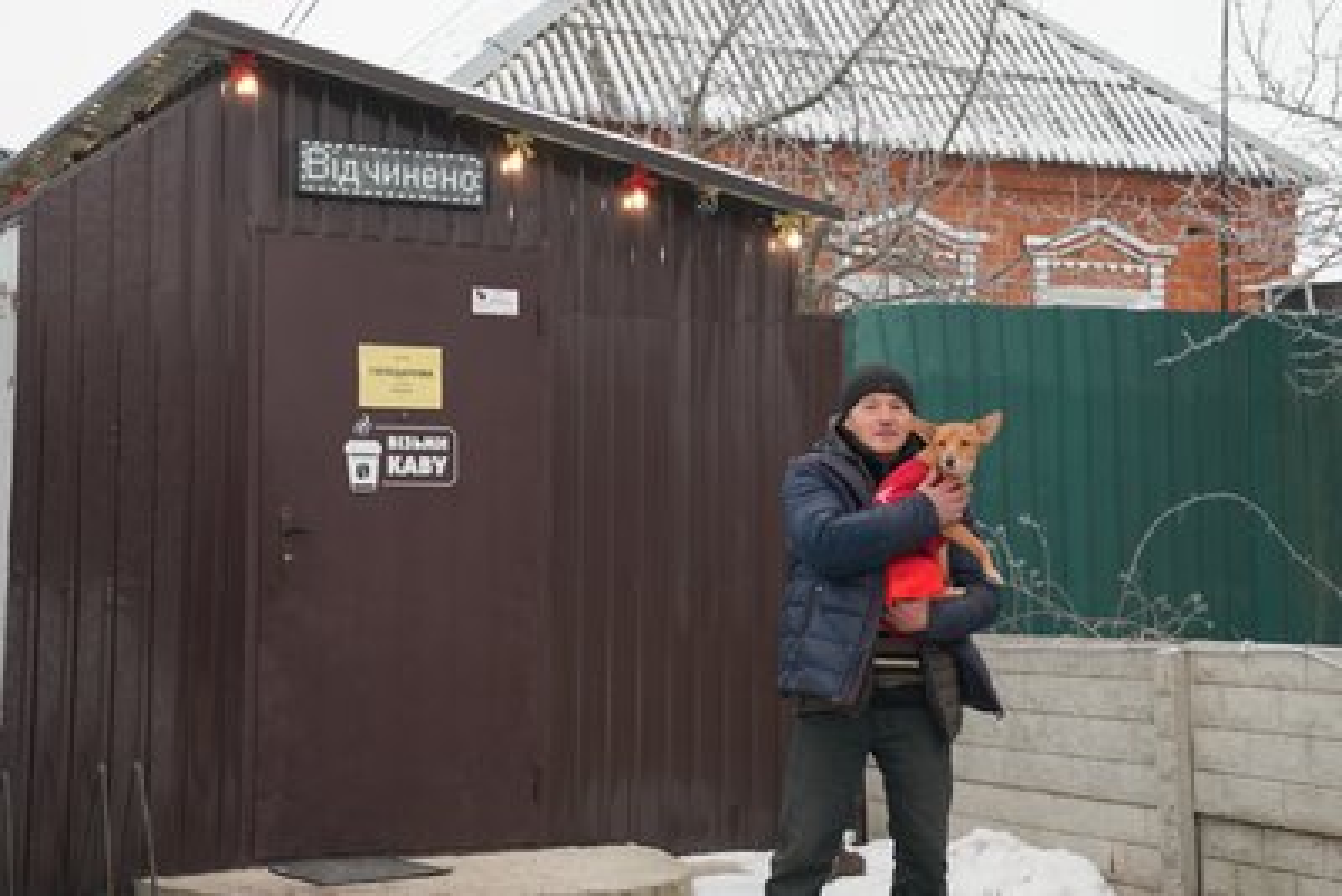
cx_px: 671
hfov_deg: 36.9
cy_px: 448
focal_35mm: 54
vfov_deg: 25.1
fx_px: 2014
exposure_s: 1/50
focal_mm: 54
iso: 250
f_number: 6.3
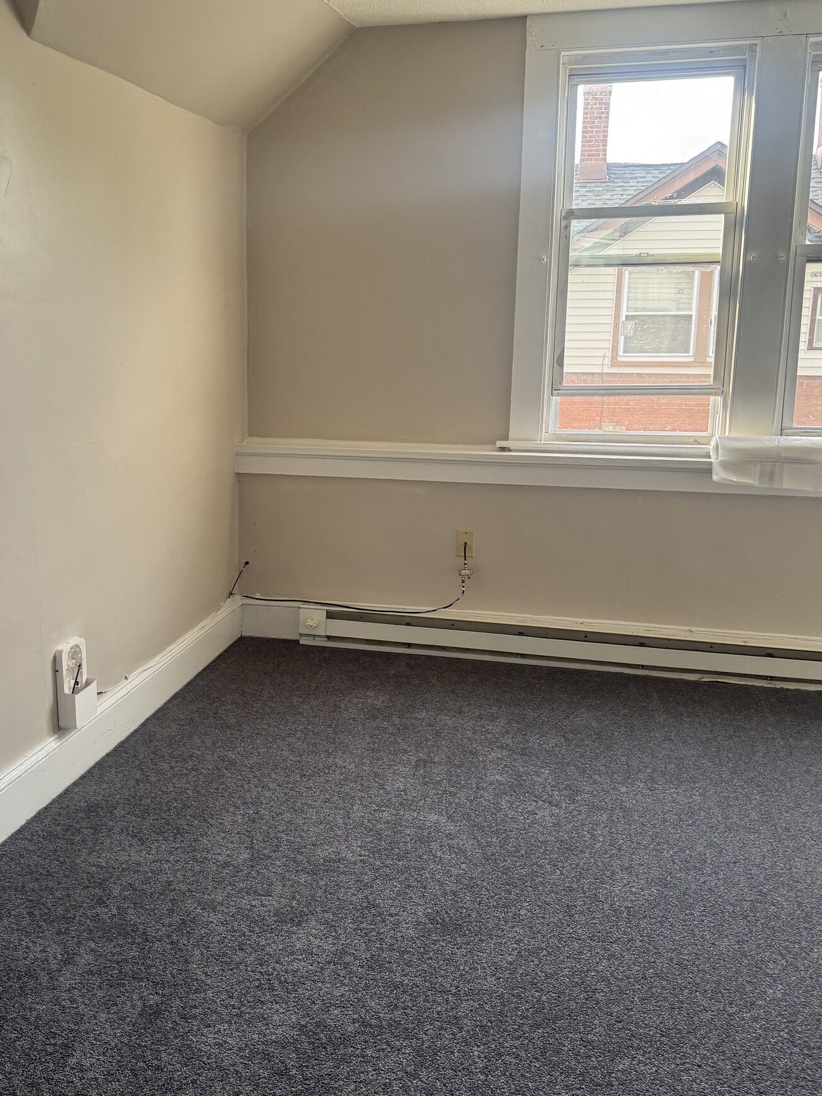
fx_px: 1013
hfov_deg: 44.0
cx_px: 348
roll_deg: +0.0
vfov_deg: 56.8
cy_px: 530
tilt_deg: -8.6
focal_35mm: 32
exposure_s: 1/120
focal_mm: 6.76
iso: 160
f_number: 1.78
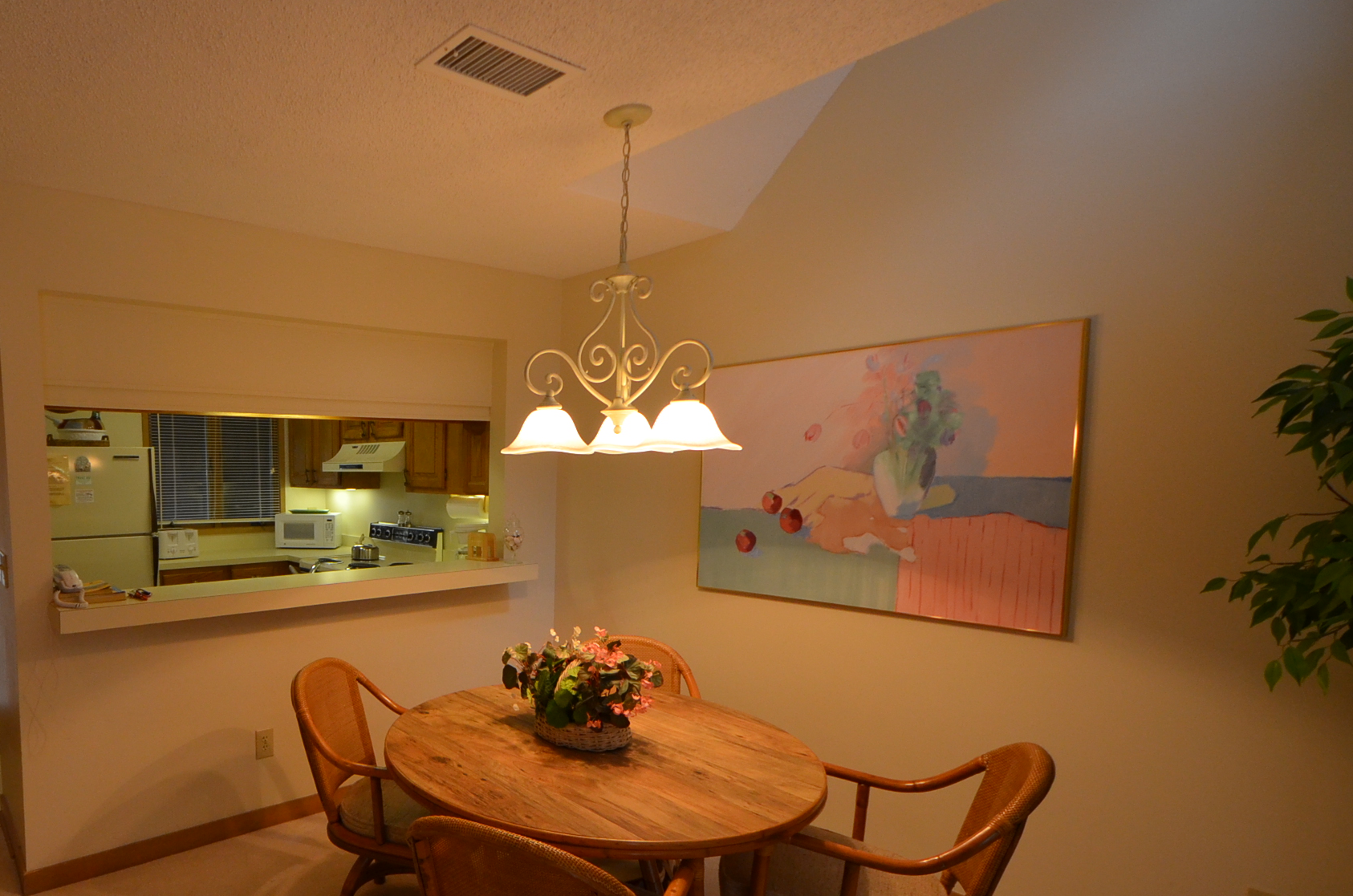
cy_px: 533
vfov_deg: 61.9
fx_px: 740
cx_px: 374
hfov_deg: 79.7
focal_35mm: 20
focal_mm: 9
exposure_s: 1/60
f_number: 4.5
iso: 800
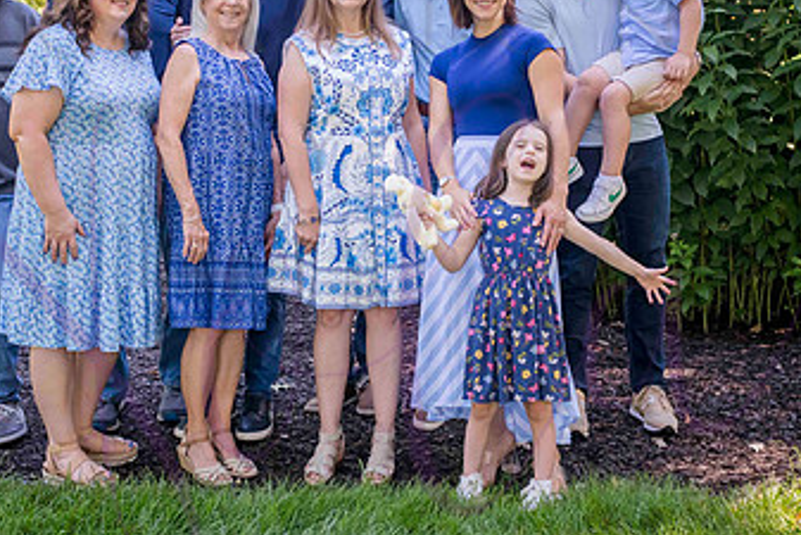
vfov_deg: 15.8
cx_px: 333
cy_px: 141
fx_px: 1914
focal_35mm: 86
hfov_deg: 23.6
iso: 400
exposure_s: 1/320
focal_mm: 50
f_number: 3.2
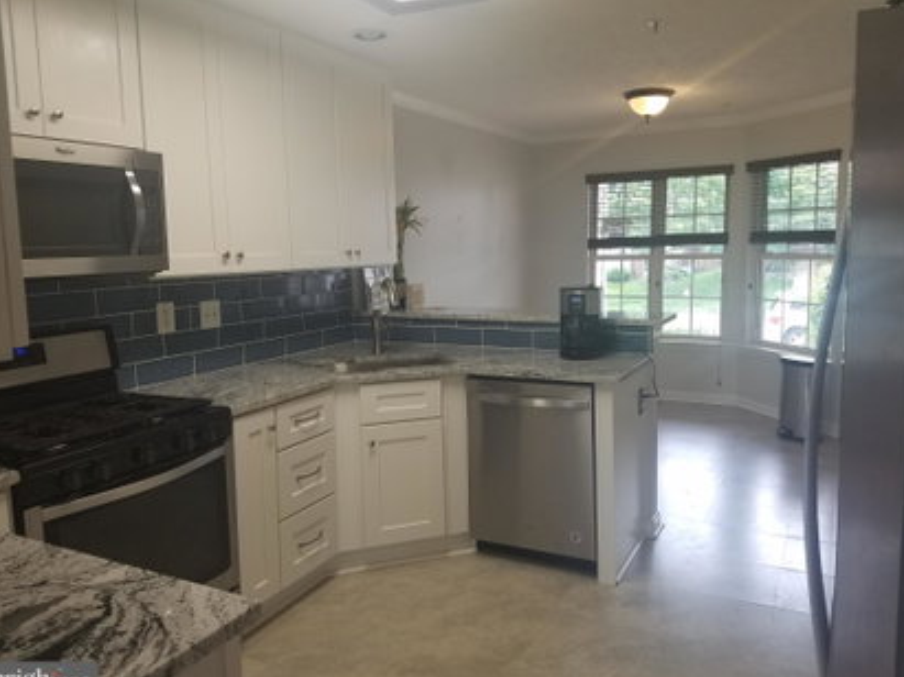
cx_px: 452
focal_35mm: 27
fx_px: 705
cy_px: 347
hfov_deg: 65.3
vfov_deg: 51.3
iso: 64
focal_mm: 4.2
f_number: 1.7
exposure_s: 1/60
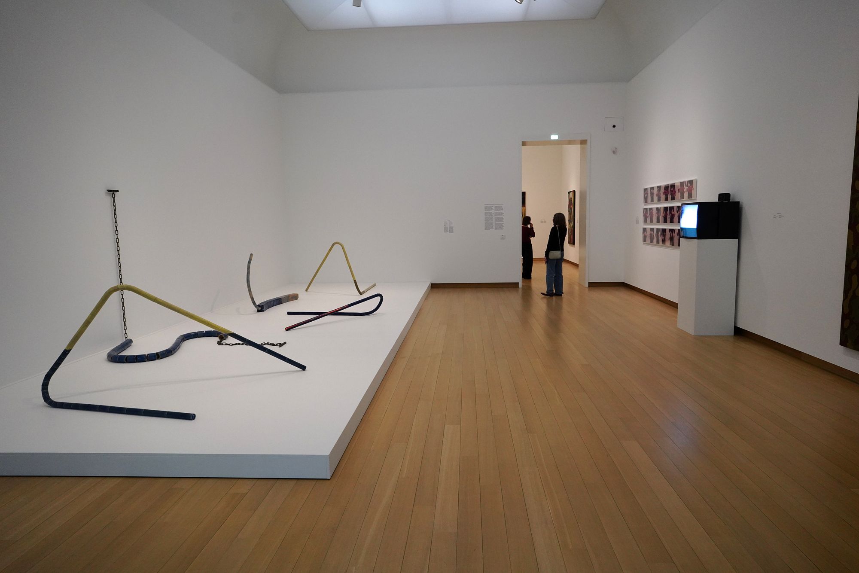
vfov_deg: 53.1
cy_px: 286
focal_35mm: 24
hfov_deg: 73.7
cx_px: 430
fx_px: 573
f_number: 5.6
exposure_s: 1/80
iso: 3200
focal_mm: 24
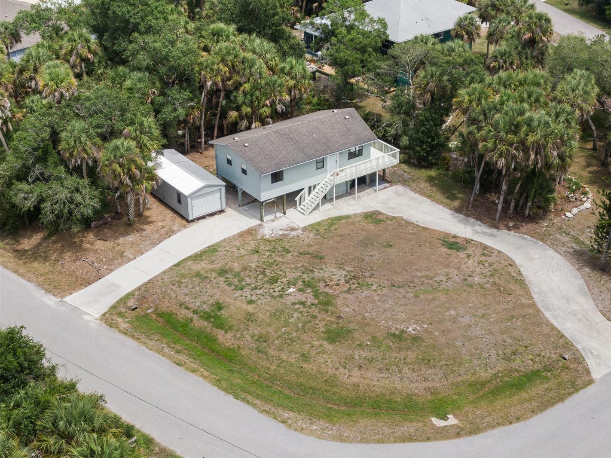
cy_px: 203
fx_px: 953
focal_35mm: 54
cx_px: 343
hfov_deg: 35.5
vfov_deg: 27.0
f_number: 3.8
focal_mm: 8.6
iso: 100
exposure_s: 1/640
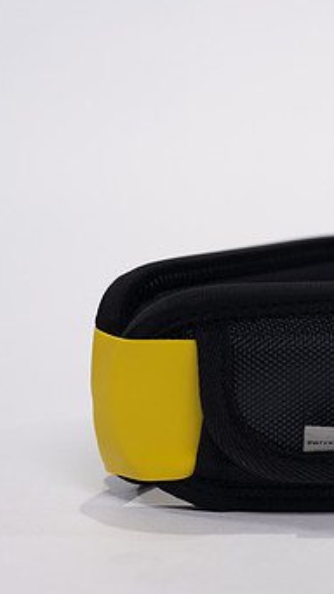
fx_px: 1400
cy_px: 318
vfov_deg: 23.9
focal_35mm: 89
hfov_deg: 13.1
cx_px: 437
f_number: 4
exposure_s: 1/125
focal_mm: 50
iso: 200
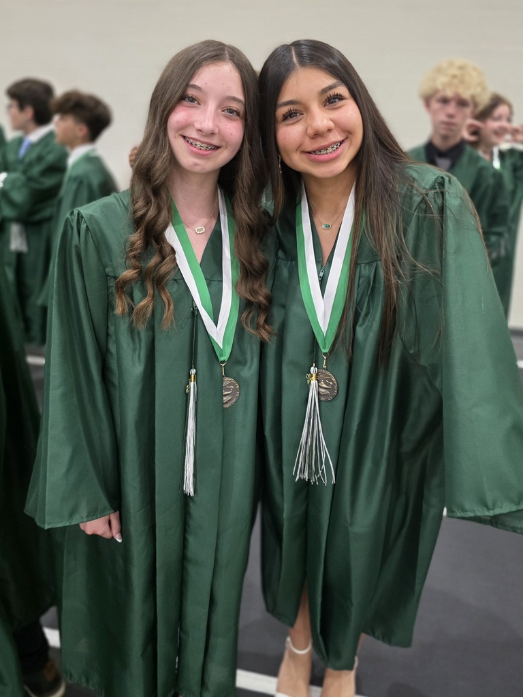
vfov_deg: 73.9
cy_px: 348
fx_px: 463
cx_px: 262
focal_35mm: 23
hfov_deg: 58.9
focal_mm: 6.3
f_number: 1.7
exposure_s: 1/120
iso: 800
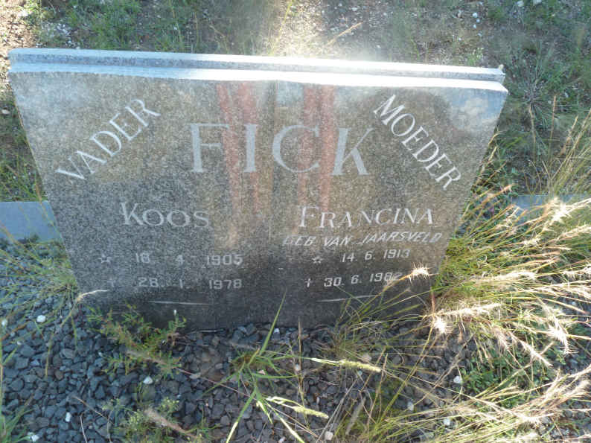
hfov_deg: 69.4
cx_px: 296
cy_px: 222
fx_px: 427
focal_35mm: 25
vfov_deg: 54.9
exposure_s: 1/30
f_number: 6.3
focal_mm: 4.1
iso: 100
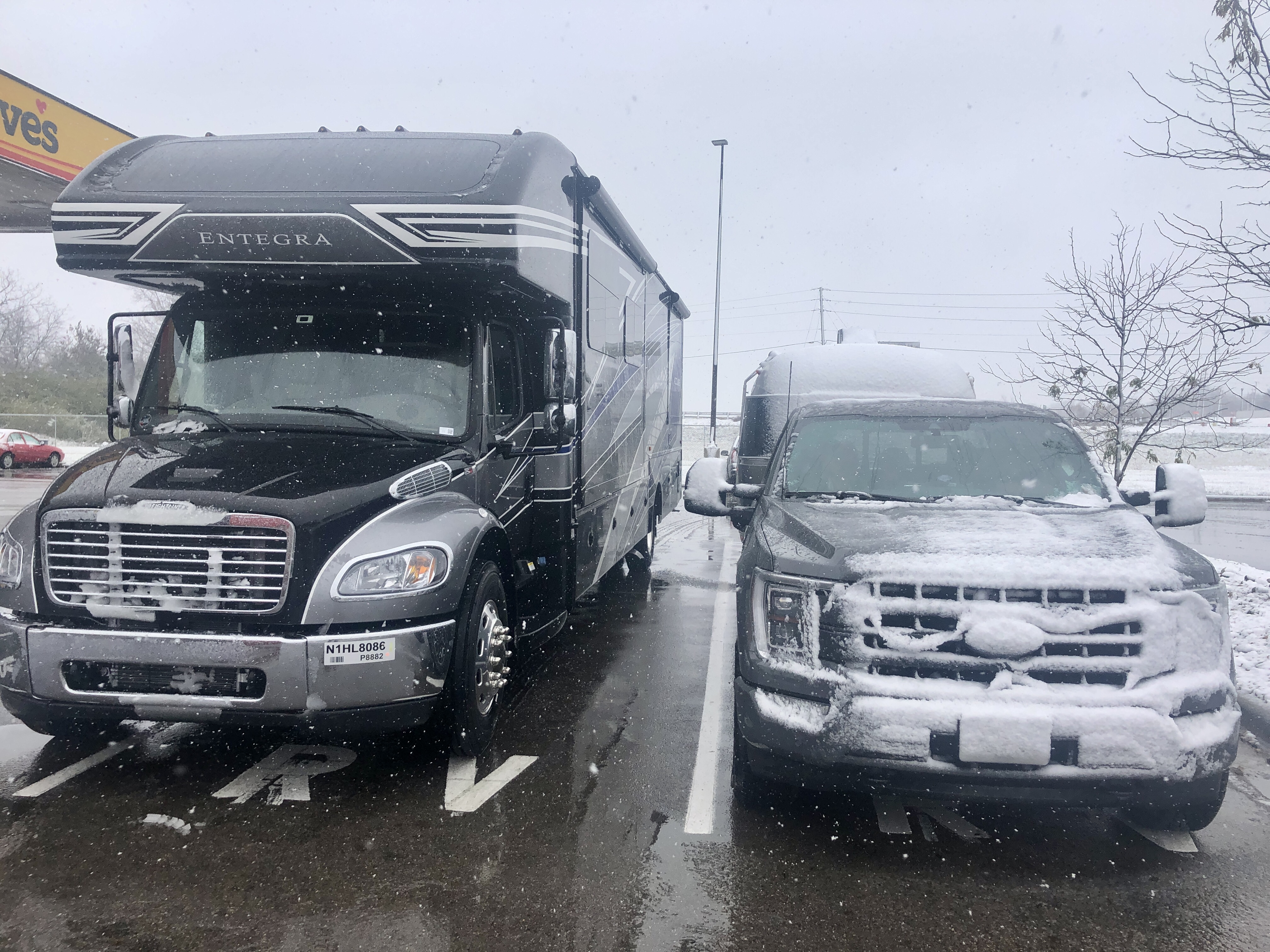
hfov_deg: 63.4
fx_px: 1027
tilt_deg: -0.1
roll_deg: -0.6
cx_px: 635
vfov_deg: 49.7
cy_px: 476
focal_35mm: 28
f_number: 1.8
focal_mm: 4
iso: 20
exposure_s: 1/923
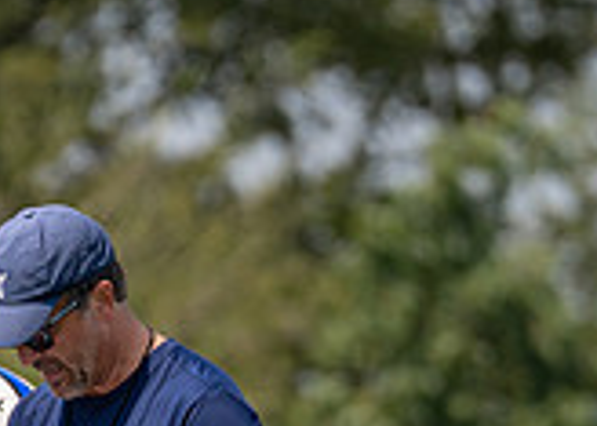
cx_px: -106
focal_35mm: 1184
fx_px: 20067
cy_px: 570
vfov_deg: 1.2
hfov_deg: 1.7
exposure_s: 1/2500
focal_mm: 200
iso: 100
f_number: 2.8
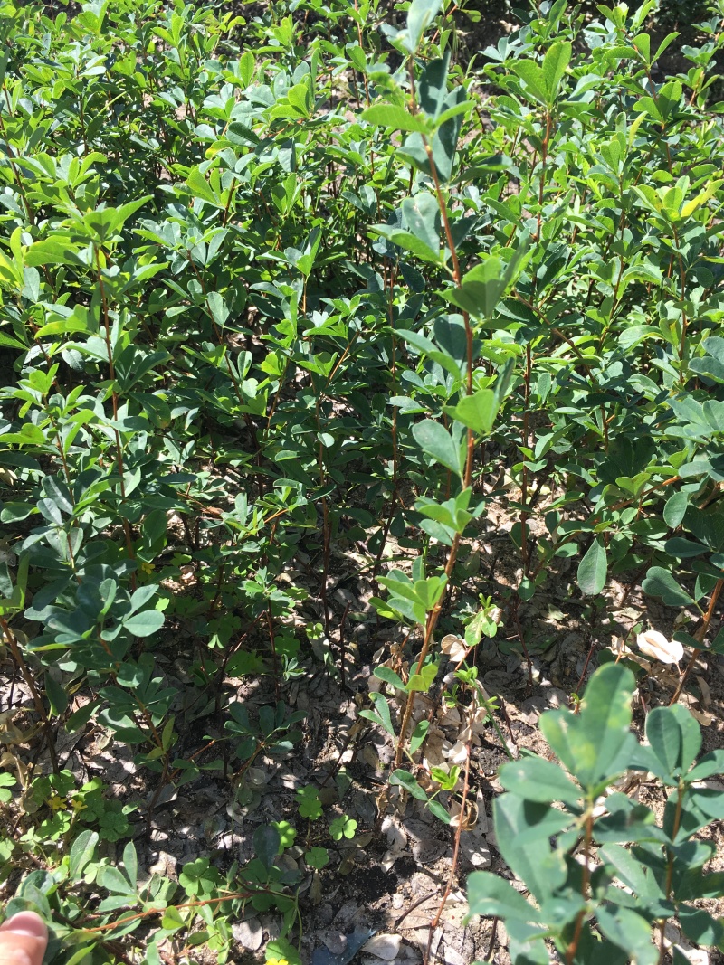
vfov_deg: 61.7
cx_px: 362
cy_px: 482
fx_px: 809
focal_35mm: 29
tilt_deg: -45.4
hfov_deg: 48.2
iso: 25
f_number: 2.2
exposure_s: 1/582
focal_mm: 4.15
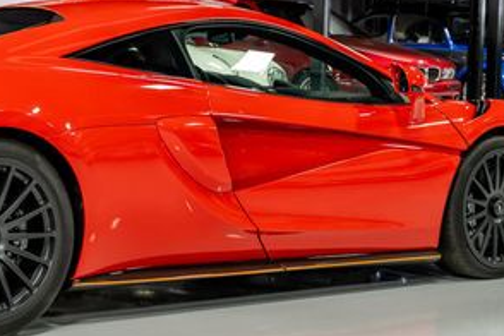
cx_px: 86
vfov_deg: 12.5
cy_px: 109
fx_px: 1526
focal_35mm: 109
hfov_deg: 18.5
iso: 800
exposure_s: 1/60
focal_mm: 50
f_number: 5
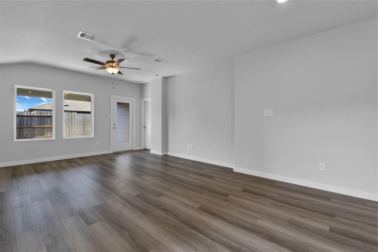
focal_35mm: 15
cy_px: 126
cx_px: 189
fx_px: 157
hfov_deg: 100.4
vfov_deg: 77.3
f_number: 8
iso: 100
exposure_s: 1/20
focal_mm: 15
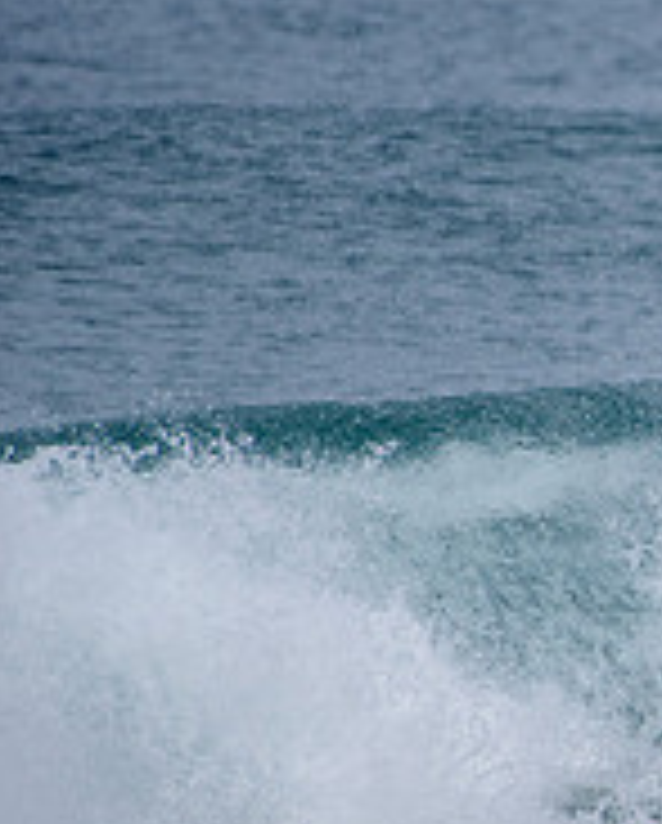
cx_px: 1292
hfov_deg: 1.0
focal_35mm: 1485
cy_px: 538
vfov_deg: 1.3
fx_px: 36278
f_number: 5.6
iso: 160
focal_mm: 500
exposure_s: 1/2000
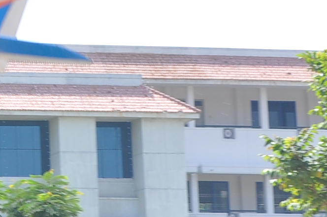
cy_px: 72
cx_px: -276
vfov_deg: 6.3
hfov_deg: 9.0
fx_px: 1978
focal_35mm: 218
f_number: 8
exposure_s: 1/250
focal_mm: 30
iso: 200
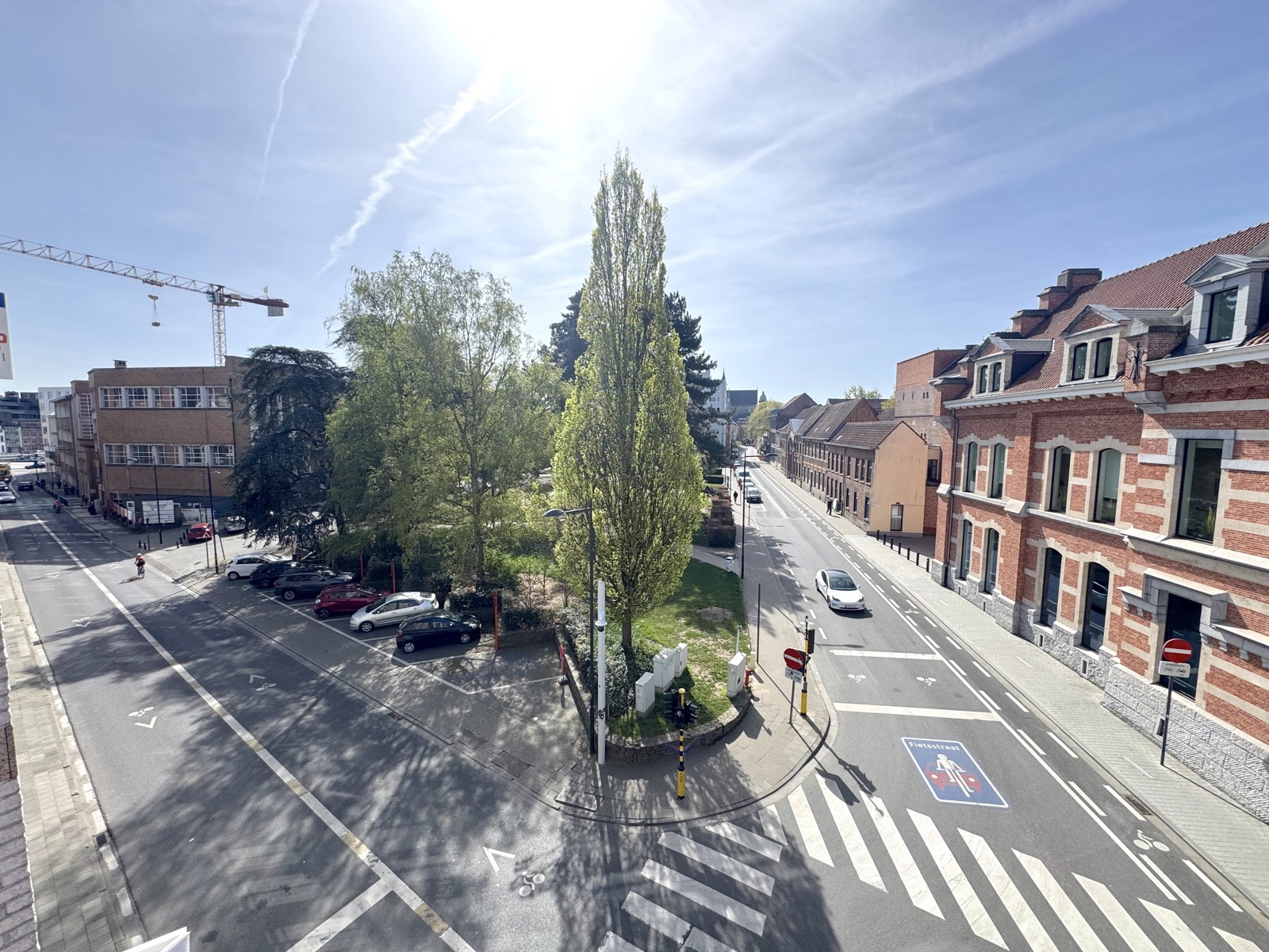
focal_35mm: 14
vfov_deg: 85.7
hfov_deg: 102.1
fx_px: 513
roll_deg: +0.3
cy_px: 476
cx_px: 634
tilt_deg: -5.1
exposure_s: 1/1748
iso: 50
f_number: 2.2
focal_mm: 2.22
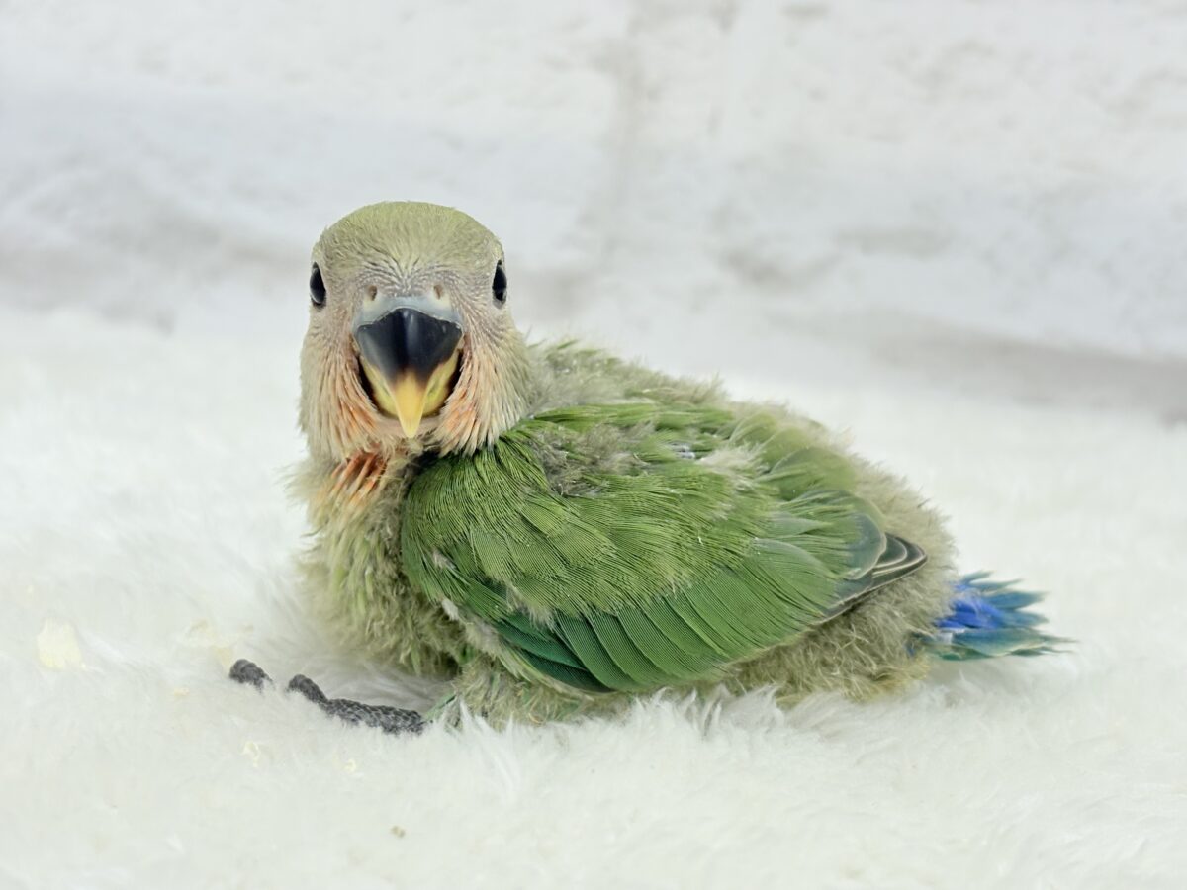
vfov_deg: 28.0
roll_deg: -3.4
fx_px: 1783
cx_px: 594
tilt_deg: -12.4
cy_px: 445
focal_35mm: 52
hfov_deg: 36.8
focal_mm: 5.96
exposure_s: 1/100
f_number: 1.6
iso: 80
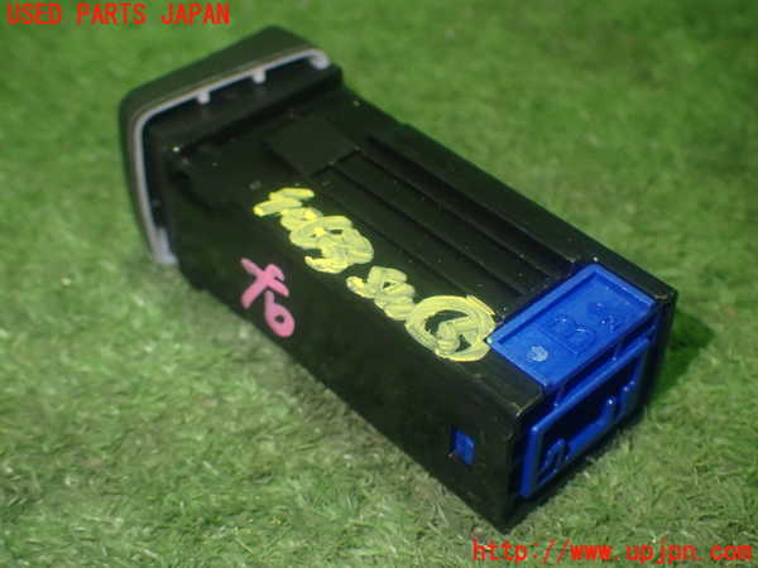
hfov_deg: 38.2
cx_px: 379
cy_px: 284
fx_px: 1095
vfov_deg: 29.1
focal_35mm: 50
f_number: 3.2
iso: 800
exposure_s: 1/40
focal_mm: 9.01
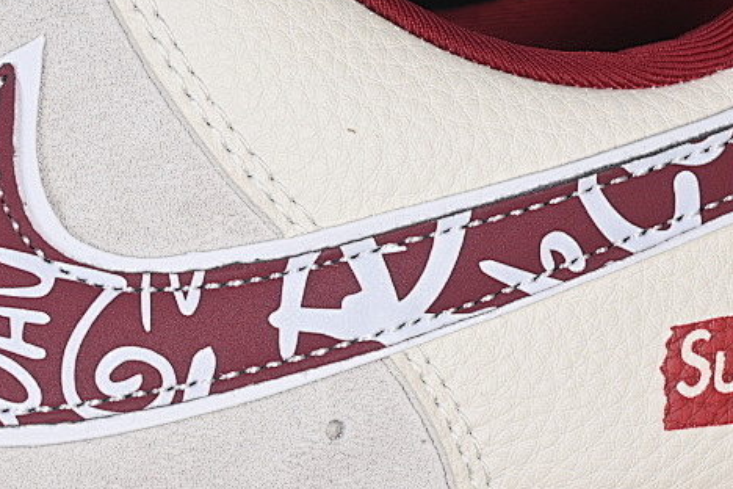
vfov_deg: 7.9
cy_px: 315
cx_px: 77
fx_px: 3522
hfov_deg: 11.8
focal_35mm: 173
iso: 160
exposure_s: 1/80
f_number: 7.1
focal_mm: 50
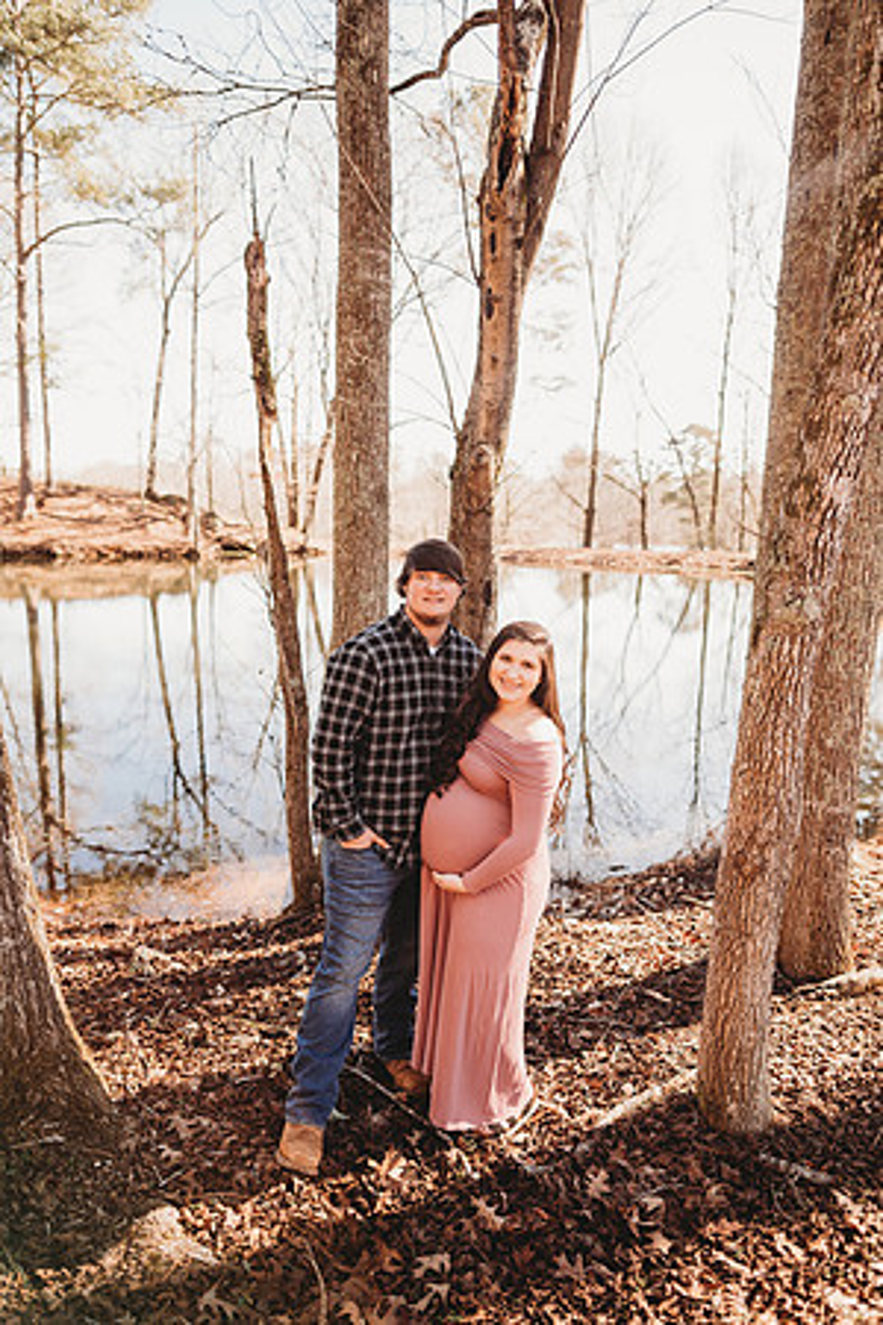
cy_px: 662
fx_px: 883
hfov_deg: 53.1
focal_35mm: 24
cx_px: 442
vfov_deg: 73.7
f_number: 2.2
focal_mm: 24
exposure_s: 1/250
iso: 100
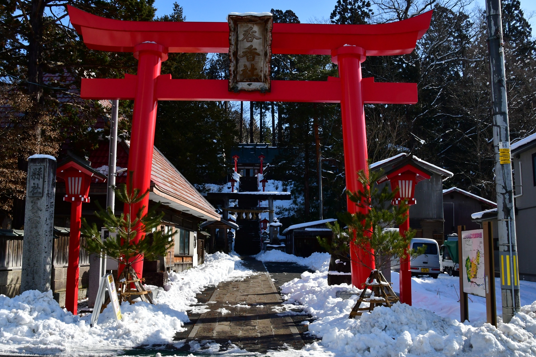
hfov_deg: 55.0
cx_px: 249
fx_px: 514
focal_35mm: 35
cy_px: 177
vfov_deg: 38.3
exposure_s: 1/800
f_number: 14
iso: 800
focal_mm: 21
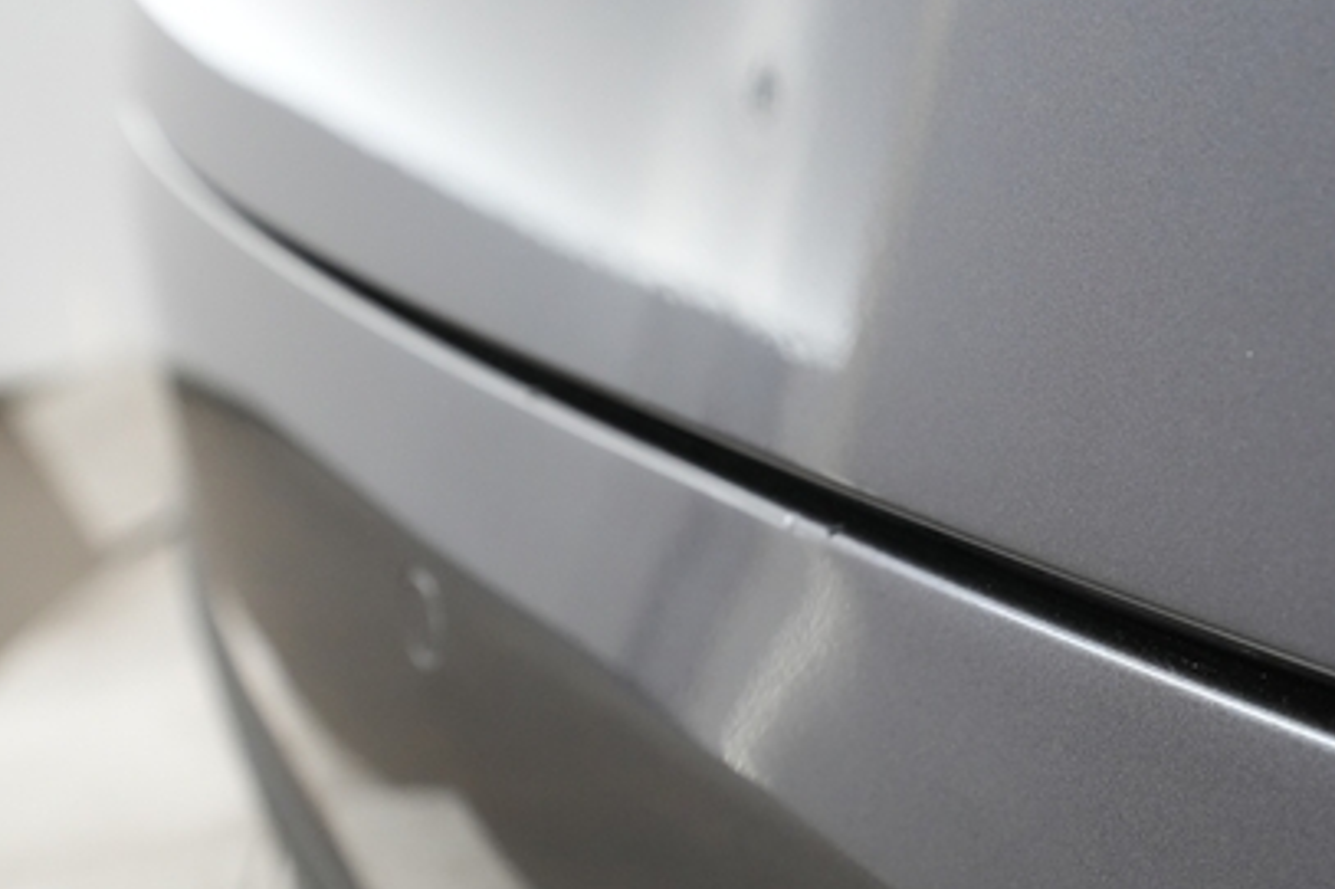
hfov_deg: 43.5
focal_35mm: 44
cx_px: 945
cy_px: 600
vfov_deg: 30.2
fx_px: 1631
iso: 5000
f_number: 5.6
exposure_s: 1/100
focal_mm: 28
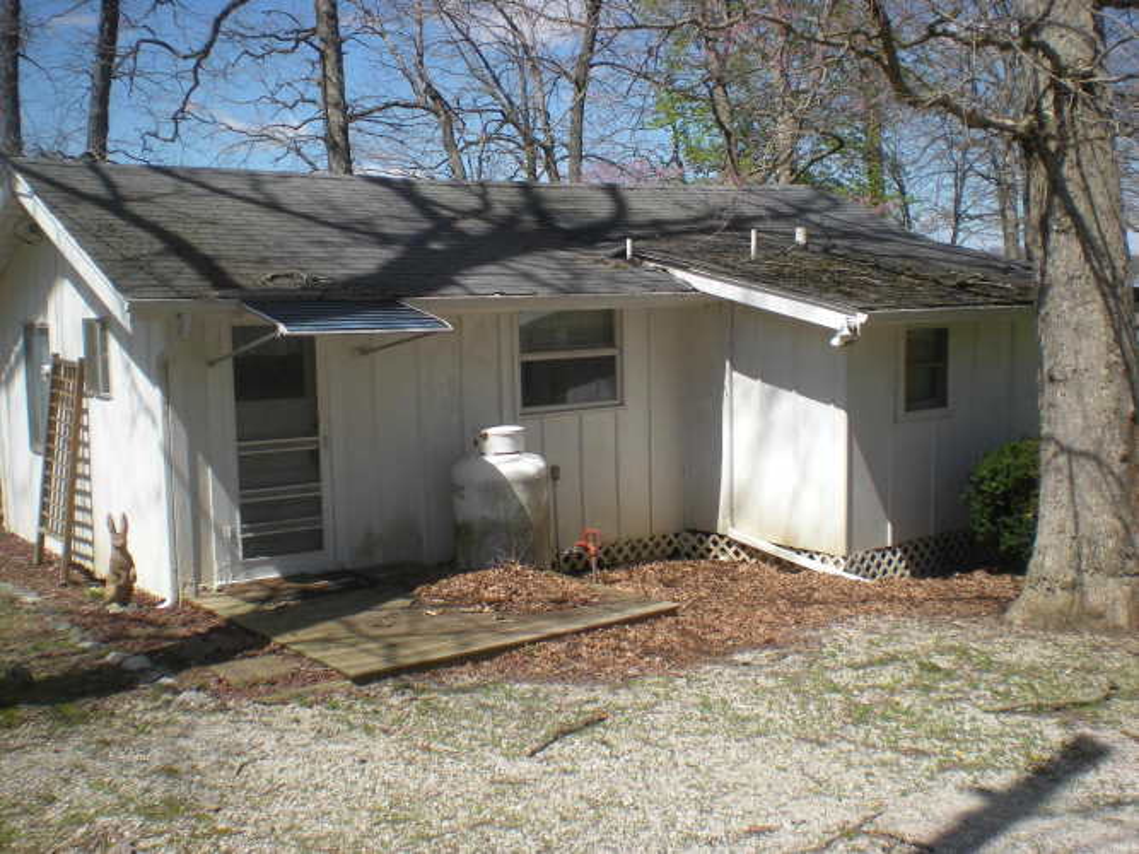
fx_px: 1250
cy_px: 427
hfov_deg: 49.0
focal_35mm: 38
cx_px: 570
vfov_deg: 37.7
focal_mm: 6.3
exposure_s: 1/418
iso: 64
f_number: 4.6
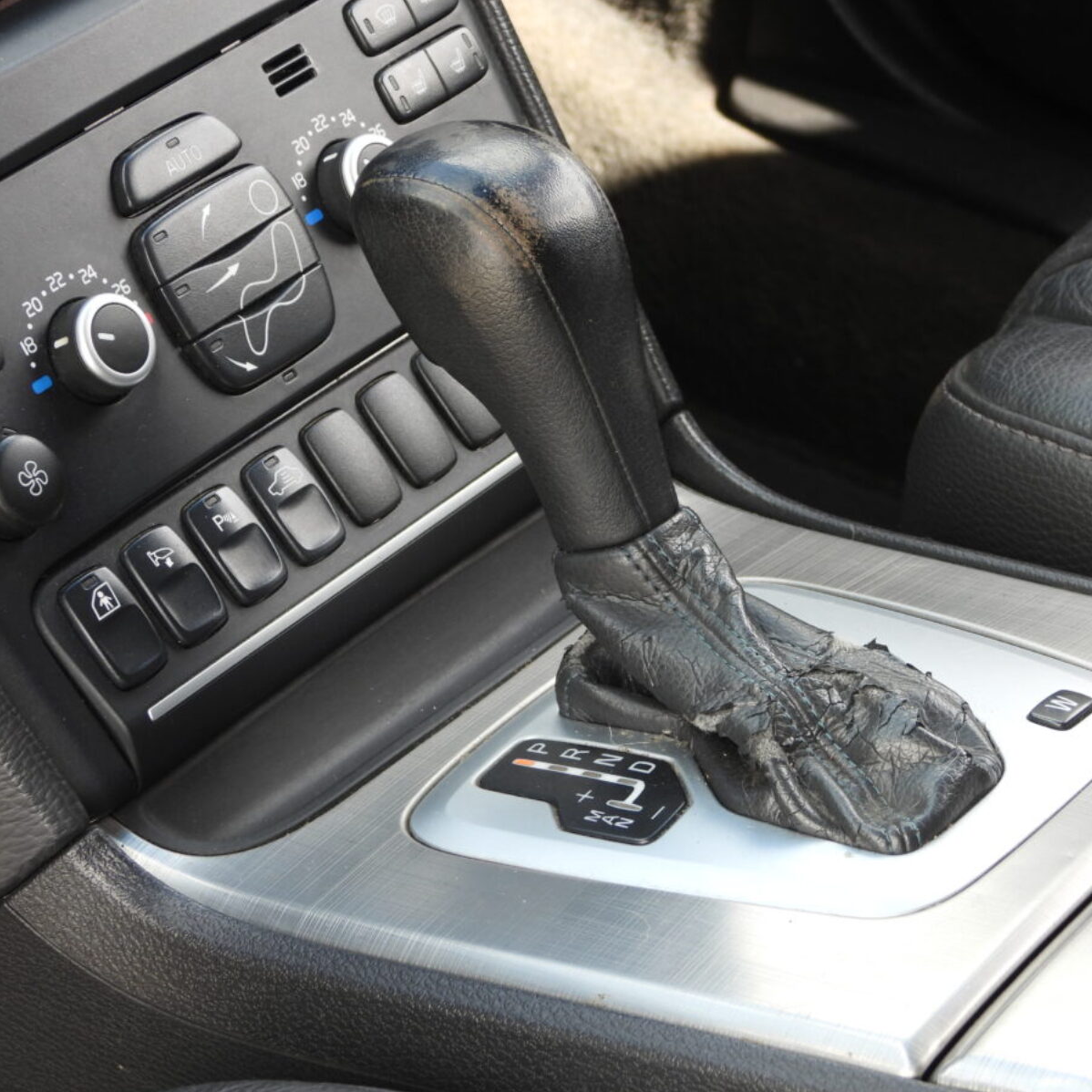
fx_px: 4854
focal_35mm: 136
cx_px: 612
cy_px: 546
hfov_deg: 12.8
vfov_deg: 12.8
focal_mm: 20.7
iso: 100
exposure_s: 1/80
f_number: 4
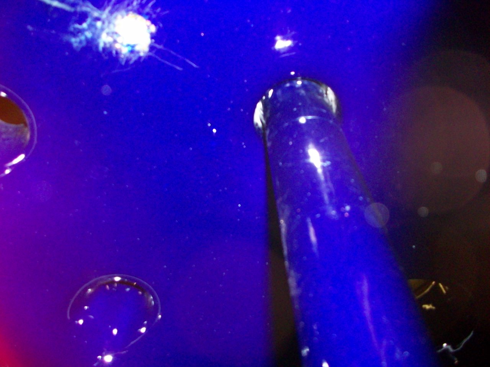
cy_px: 184
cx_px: 245
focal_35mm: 34
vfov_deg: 41.8
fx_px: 481
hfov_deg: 54.0
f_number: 2.8
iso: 200
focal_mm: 5.7
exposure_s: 1/60
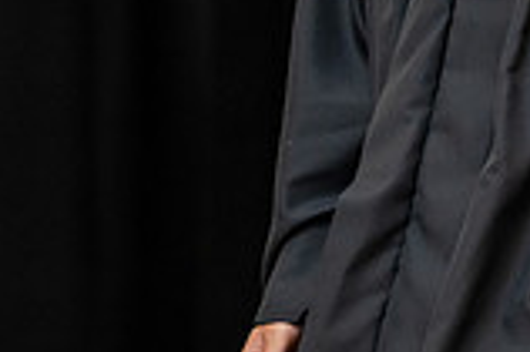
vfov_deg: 3.4
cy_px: -153
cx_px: 486
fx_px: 5956
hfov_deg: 5.1
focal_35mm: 405
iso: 1600
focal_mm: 110
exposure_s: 1/200
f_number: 3.5
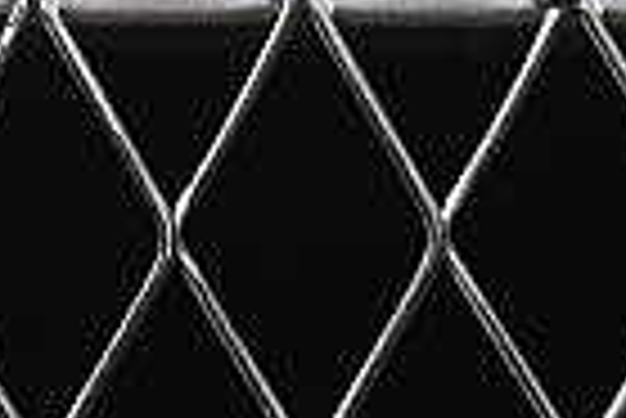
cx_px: -1306
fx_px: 10131
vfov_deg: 2.3
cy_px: -1160
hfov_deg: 3.5
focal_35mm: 582
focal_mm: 50
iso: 160
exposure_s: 1/80
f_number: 8
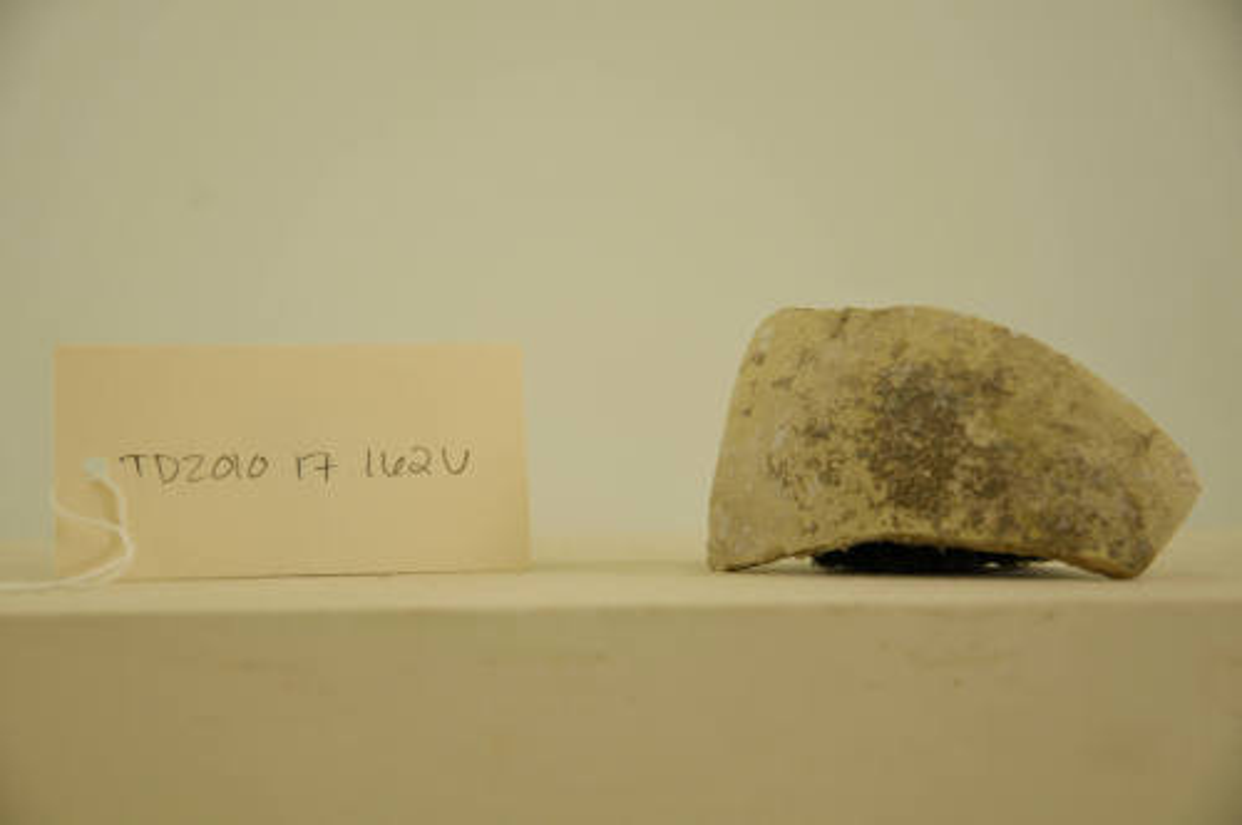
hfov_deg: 24.2
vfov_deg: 16.2
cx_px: 621
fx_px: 2894
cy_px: 412
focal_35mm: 84
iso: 200
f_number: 5.3
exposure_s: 1/50
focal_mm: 56
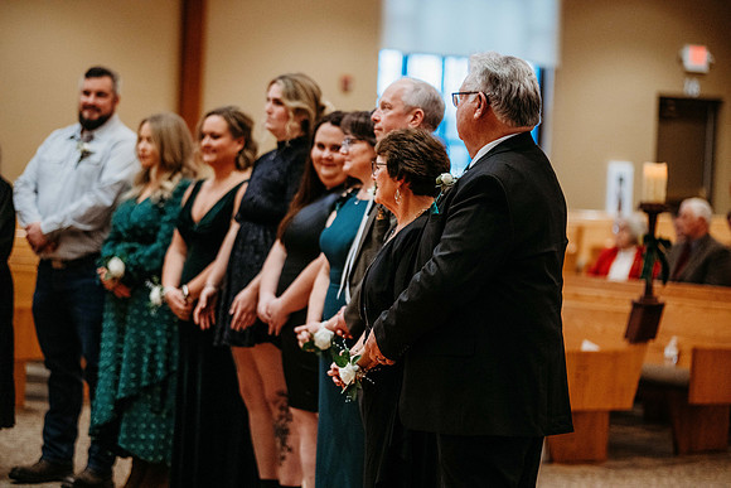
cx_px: 366
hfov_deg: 17.1
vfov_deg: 11.4
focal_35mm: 120
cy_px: 244
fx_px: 2437
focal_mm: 120
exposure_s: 1/250
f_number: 2.8
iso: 2000
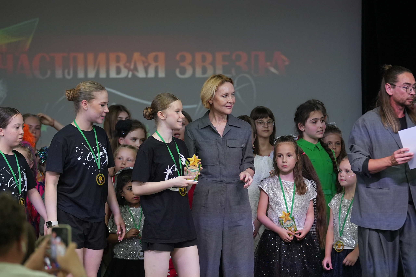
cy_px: 138
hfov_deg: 9.4
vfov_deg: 6.2
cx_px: 208
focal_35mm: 220
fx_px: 2542
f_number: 2.8
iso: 1250
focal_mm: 147
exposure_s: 1/400
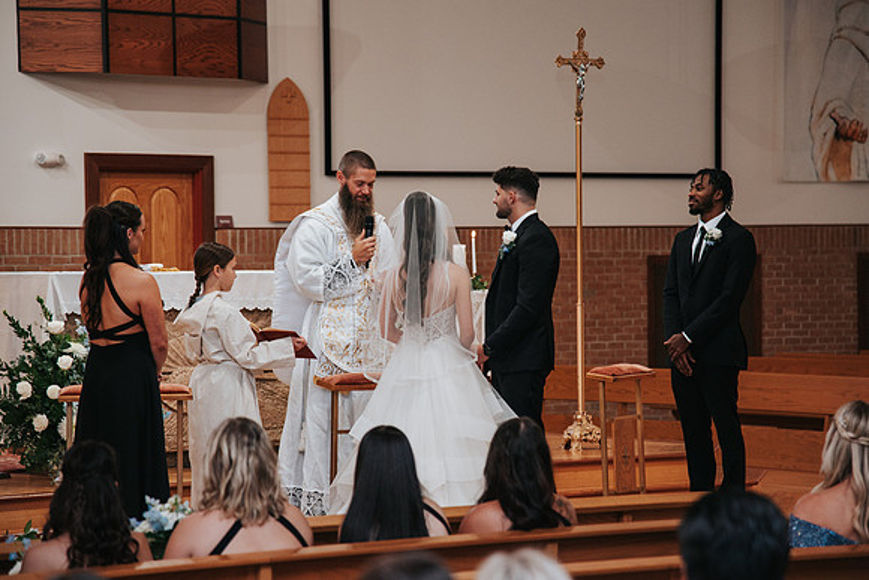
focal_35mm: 136
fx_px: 3287
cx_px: 466
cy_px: 290
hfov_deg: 15.1
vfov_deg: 10.1
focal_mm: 120
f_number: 4
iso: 1000
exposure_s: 1/200
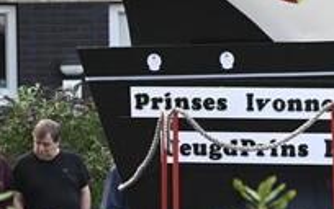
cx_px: 612
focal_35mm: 494
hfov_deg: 4.2
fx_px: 4502
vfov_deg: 2.7
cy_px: 12
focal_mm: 100
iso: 320
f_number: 5
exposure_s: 1/400
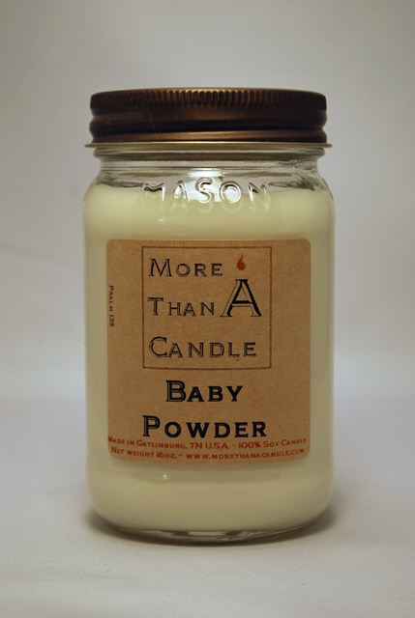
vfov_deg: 24.6
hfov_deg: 16.6
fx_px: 1421
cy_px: 309
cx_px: 208
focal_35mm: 82
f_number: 5.6
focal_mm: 55
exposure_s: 1/125
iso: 180
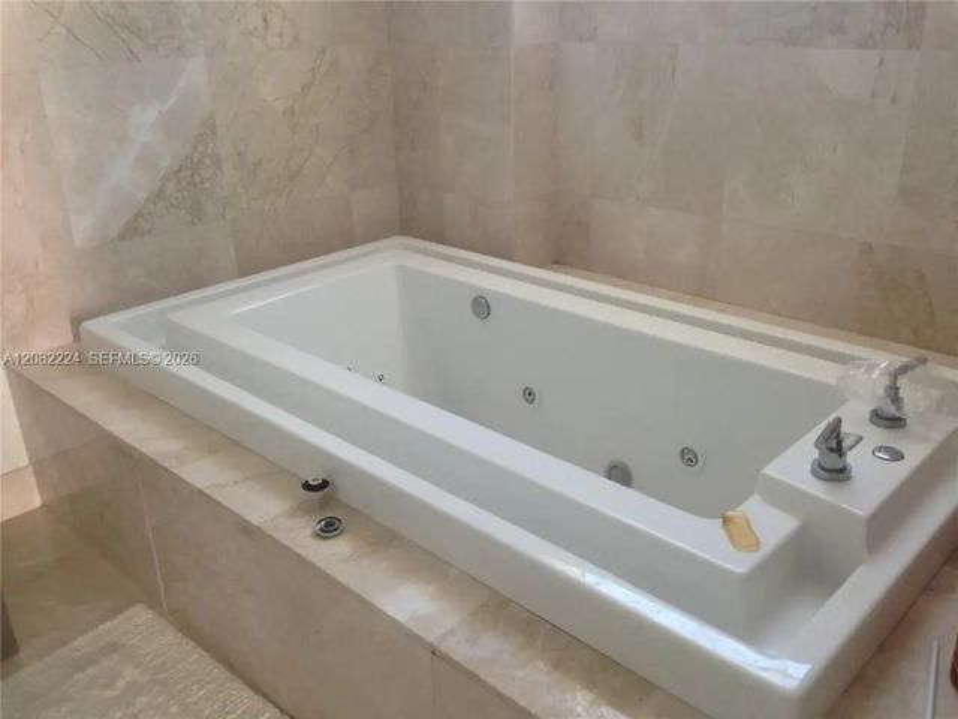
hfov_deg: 55.4
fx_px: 913
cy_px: 360
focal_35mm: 33
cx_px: 479
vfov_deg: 42.9
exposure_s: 1/30
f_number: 2.4
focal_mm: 4.12
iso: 50
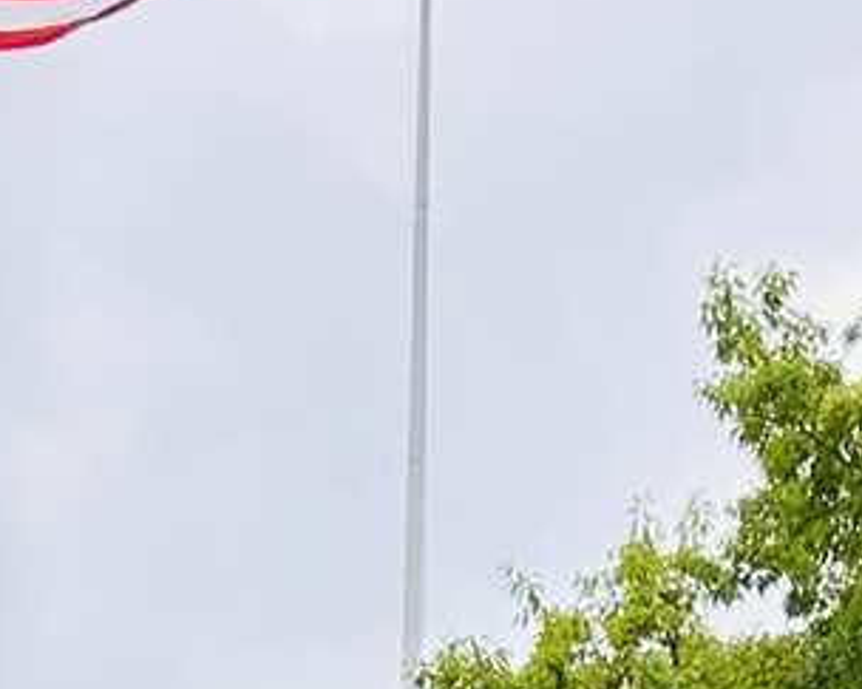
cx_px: 510
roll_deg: -0.2
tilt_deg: +3.7
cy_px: 2223
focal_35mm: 171
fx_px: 4361
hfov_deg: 11.3
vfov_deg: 7.6
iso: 50
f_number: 1.5
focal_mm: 5.7
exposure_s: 1/639
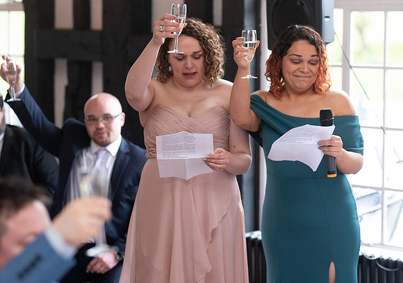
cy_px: 107
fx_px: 1245
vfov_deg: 12.9
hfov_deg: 18.3
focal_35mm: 109
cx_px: 264
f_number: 2.2
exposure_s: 1/100
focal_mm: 85
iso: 500
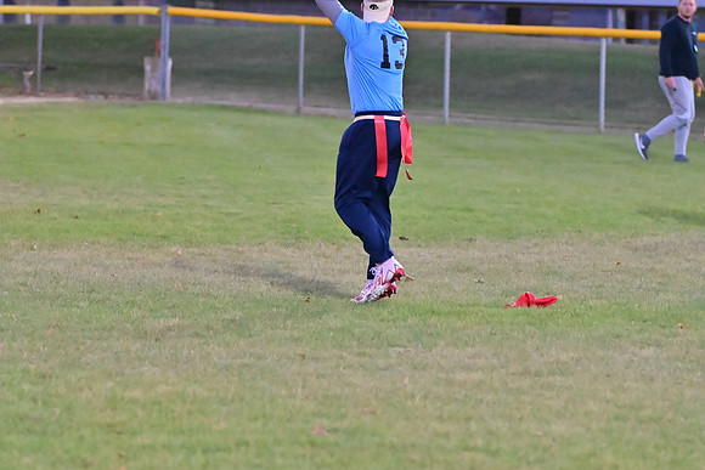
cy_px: 235
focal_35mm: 217
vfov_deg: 6.3
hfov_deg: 9.5
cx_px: 352
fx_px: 4250
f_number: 4
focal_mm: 145
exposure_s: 1/500
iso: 6400
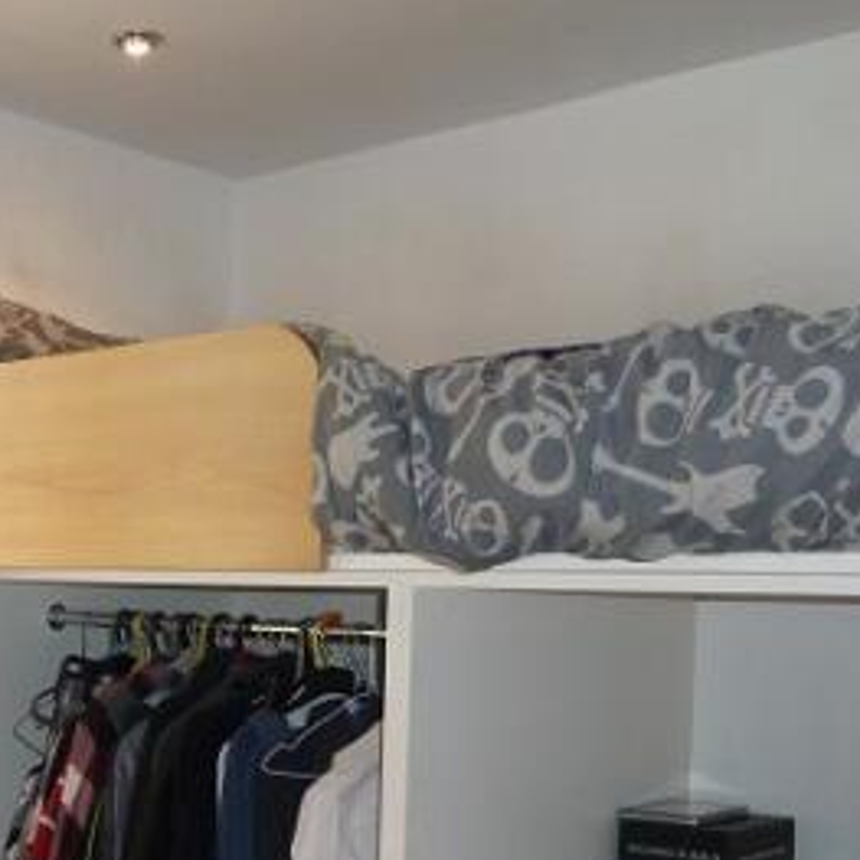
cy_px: 682
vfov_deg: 33.7
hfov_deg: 33.1
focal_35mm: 49
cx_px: 103
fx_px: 1377
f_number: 3.3
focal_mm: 4.1
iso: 200
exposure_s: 1/30
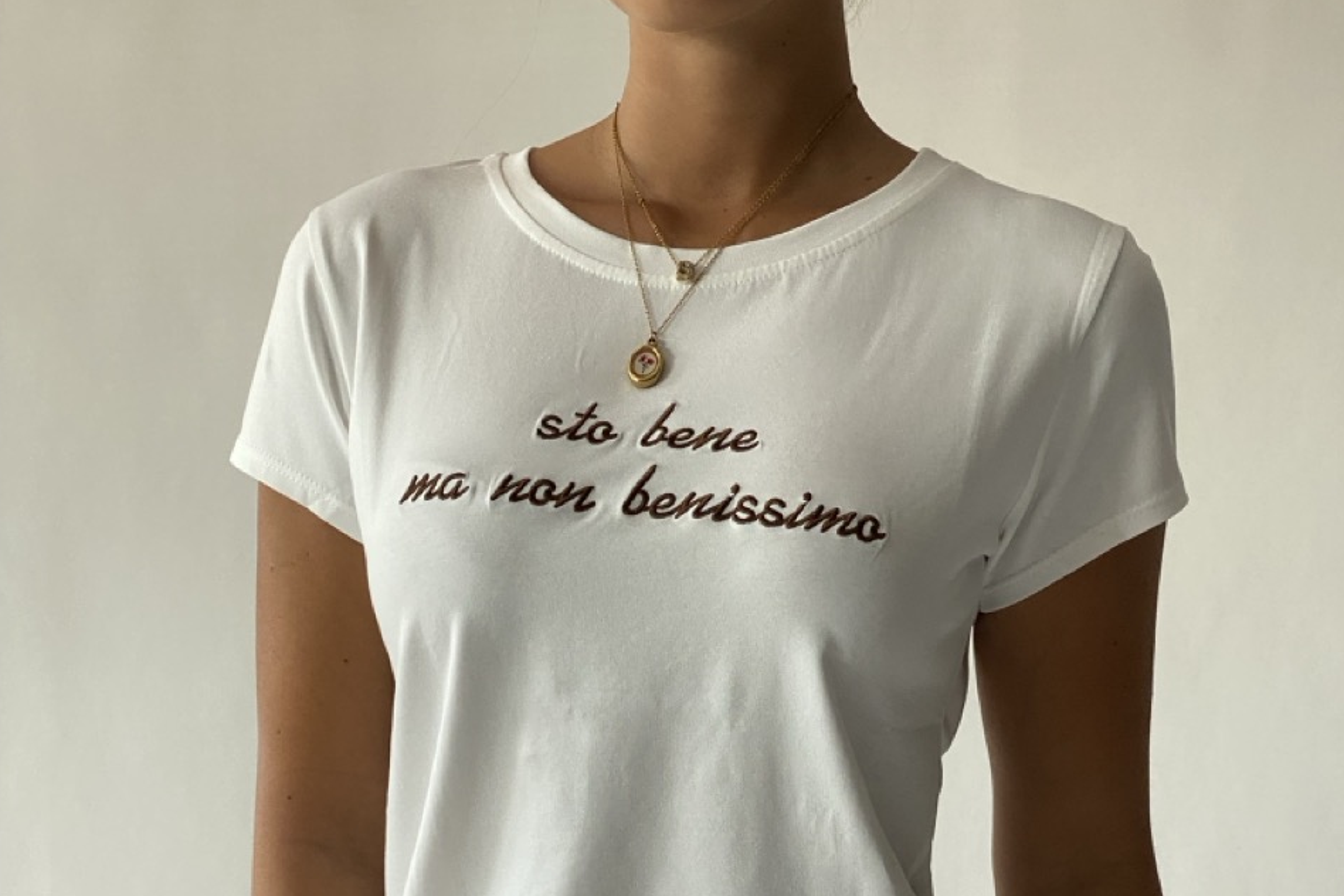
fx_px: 2725
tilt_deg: -6.1
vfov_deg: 18.3
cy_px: 834
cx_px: 676
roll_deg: -0.1
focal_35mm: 73
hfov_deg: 27.7
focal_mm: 6
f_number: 2
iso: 80
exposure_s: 1/121
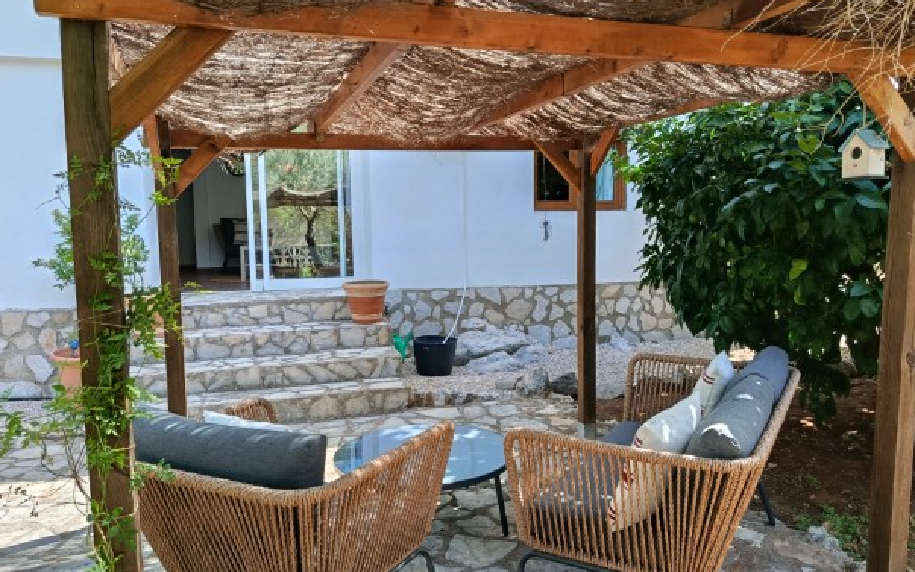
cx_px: 455
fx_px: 673
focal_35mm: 27
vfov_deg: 46.0
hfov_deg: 68.4
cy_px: 288
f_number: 1.7
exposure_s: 1/100
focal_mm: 5.24
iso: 96
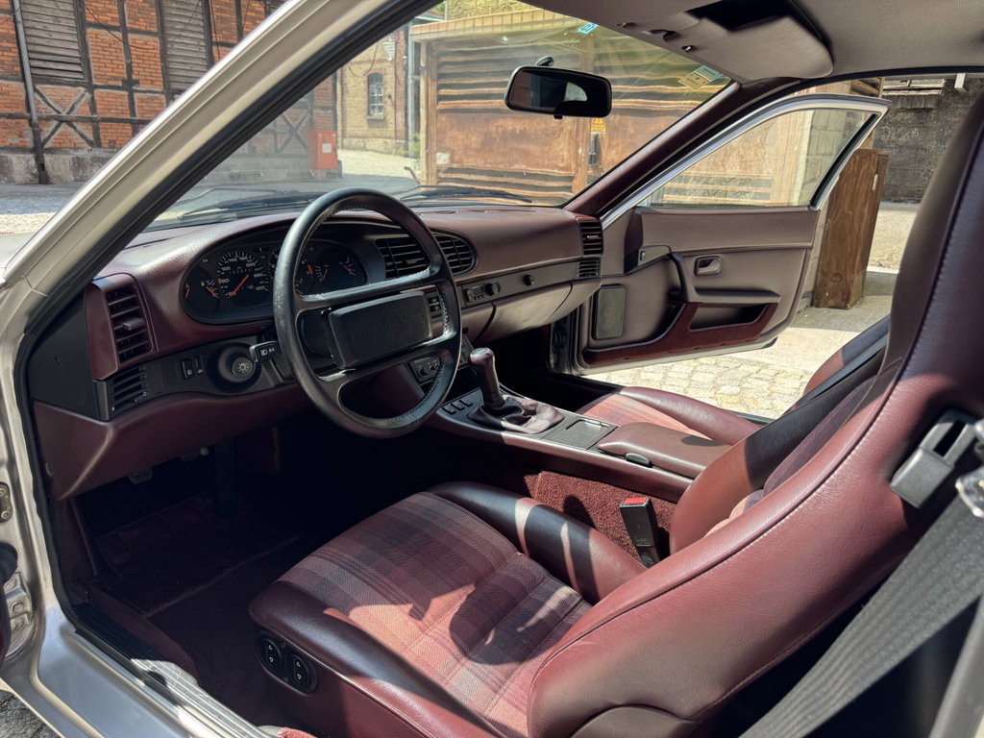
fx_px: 682
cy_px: 369
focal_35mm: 24
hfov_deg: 71.6
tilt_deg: -17.1
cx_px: 492
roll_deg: -2.2
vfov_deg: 56.8
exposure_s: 1/488
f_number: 1.78
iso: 80
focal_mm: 6.76
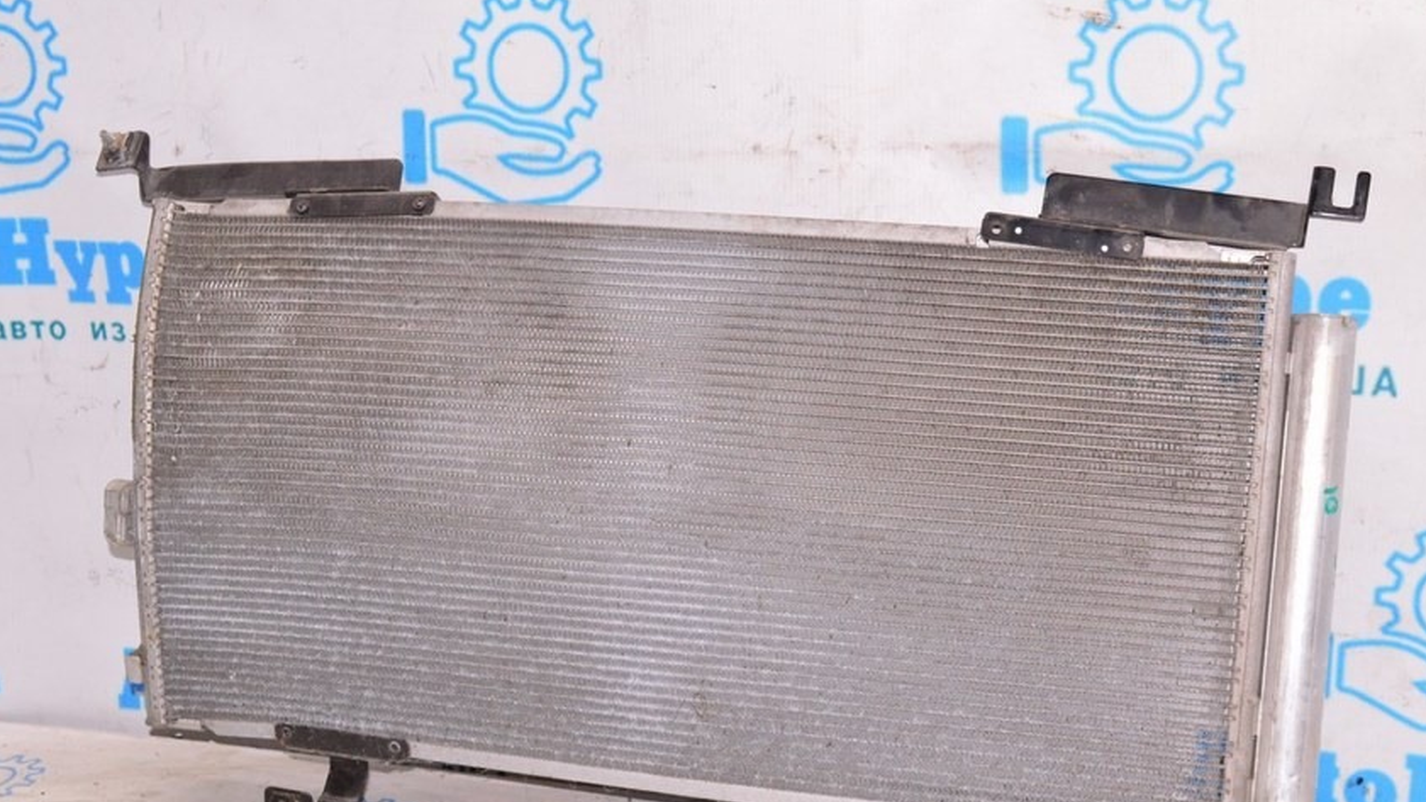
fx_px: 1952
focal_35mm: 52
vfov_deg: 23.1
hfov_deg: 40.0
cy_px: 511
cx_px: 839
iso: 1600
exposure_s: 1/100
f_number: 8
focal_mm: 27
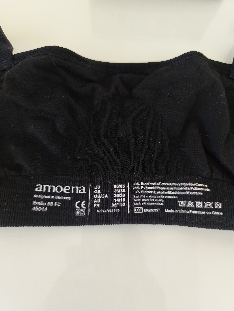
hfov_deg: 58.9
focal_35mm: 23
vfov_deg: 73.9
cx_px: 117
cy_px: 156
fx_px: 207
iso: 50
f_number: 1.65
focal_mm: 6.14
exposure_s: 1/25
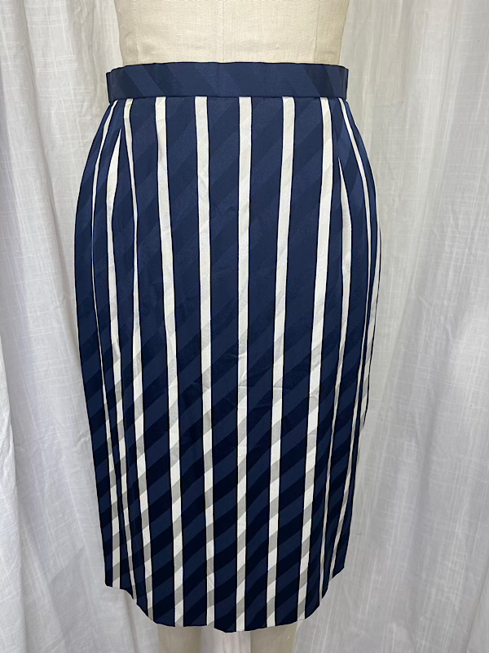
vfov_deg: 69.4
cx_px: 244
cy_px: 326
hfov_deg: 54.9
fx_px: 471
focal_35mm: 25
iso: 40
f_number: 1.6
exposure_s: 1/120
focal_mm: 5.1
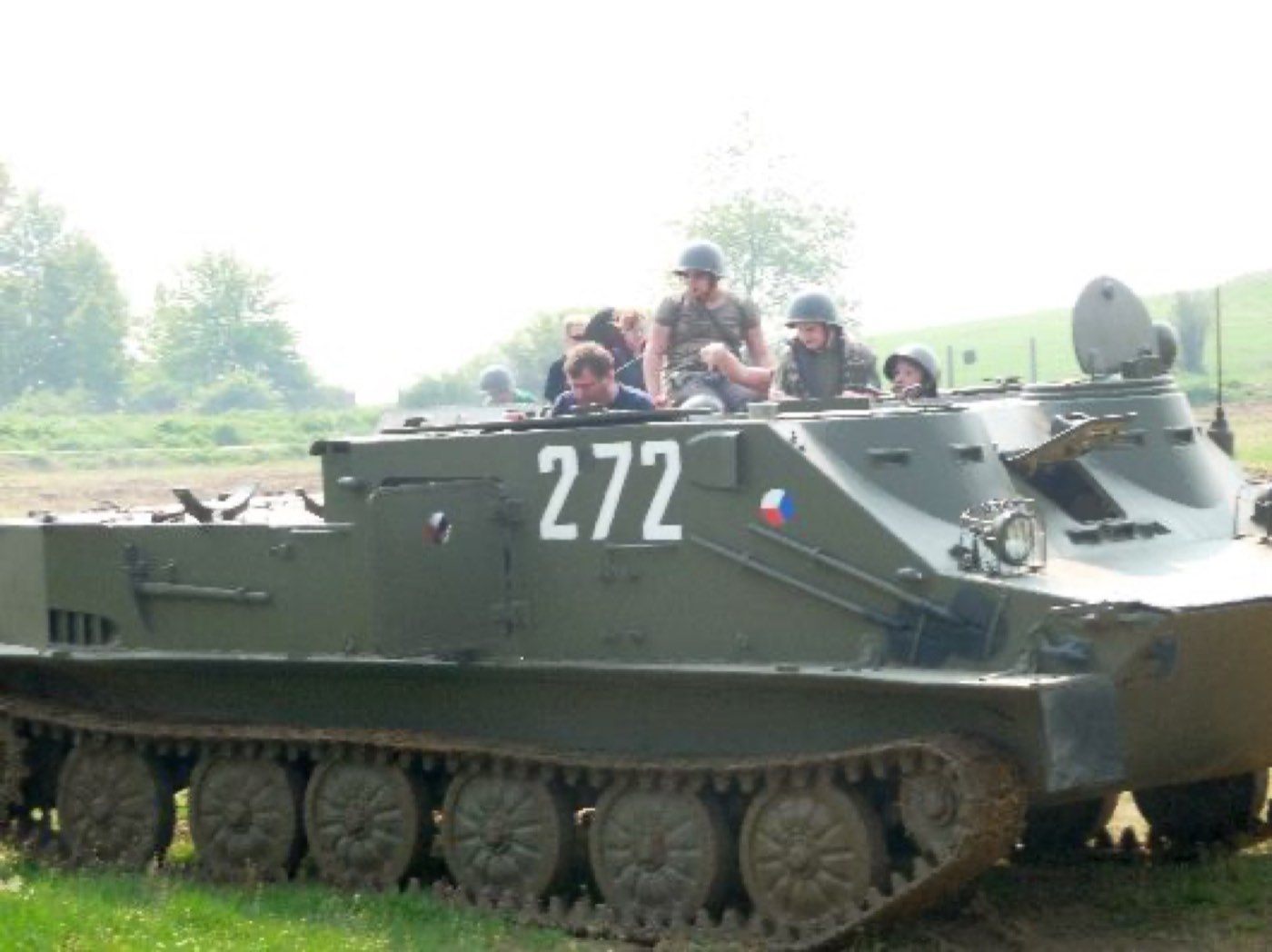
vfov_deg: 10.5
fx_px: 5178
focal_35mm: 141
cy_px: 476
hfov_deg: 14.0
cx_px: 636
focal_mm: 24.1
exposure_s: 1/160
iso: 100
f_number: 4.8
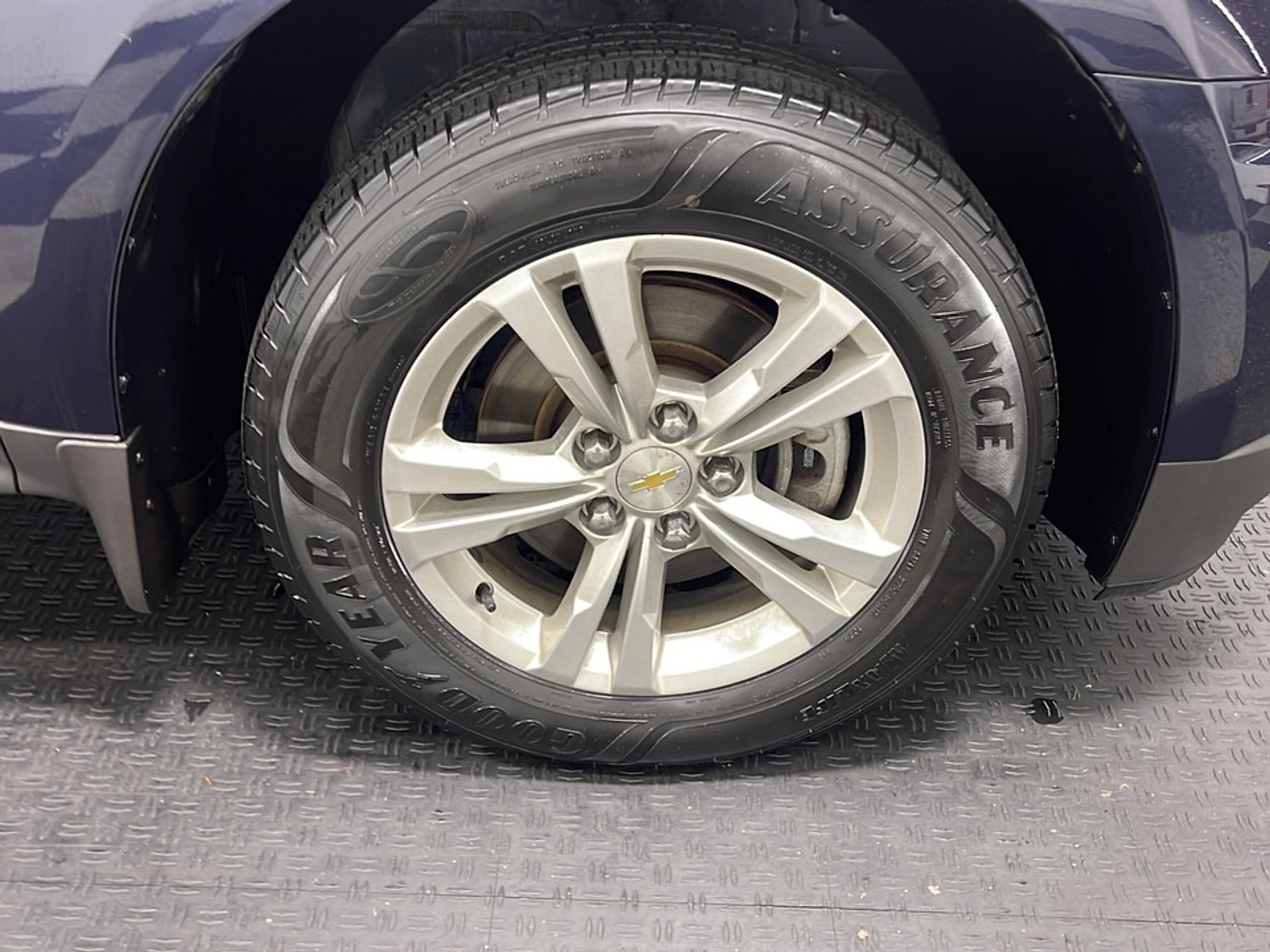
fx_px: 1027
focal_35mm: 28
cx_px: 635
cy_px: 476
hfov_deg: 63.4
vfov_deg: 49.7
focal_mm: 5.1
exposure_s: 1/40
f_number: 1.6
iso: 160
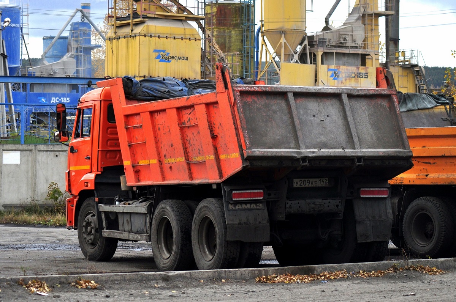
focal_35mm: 105
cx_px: 228
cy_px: 151
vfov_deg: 13.0
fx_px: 1328
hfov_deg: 19.5
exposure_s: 1/800
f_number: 5.6
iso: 320
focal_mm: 70
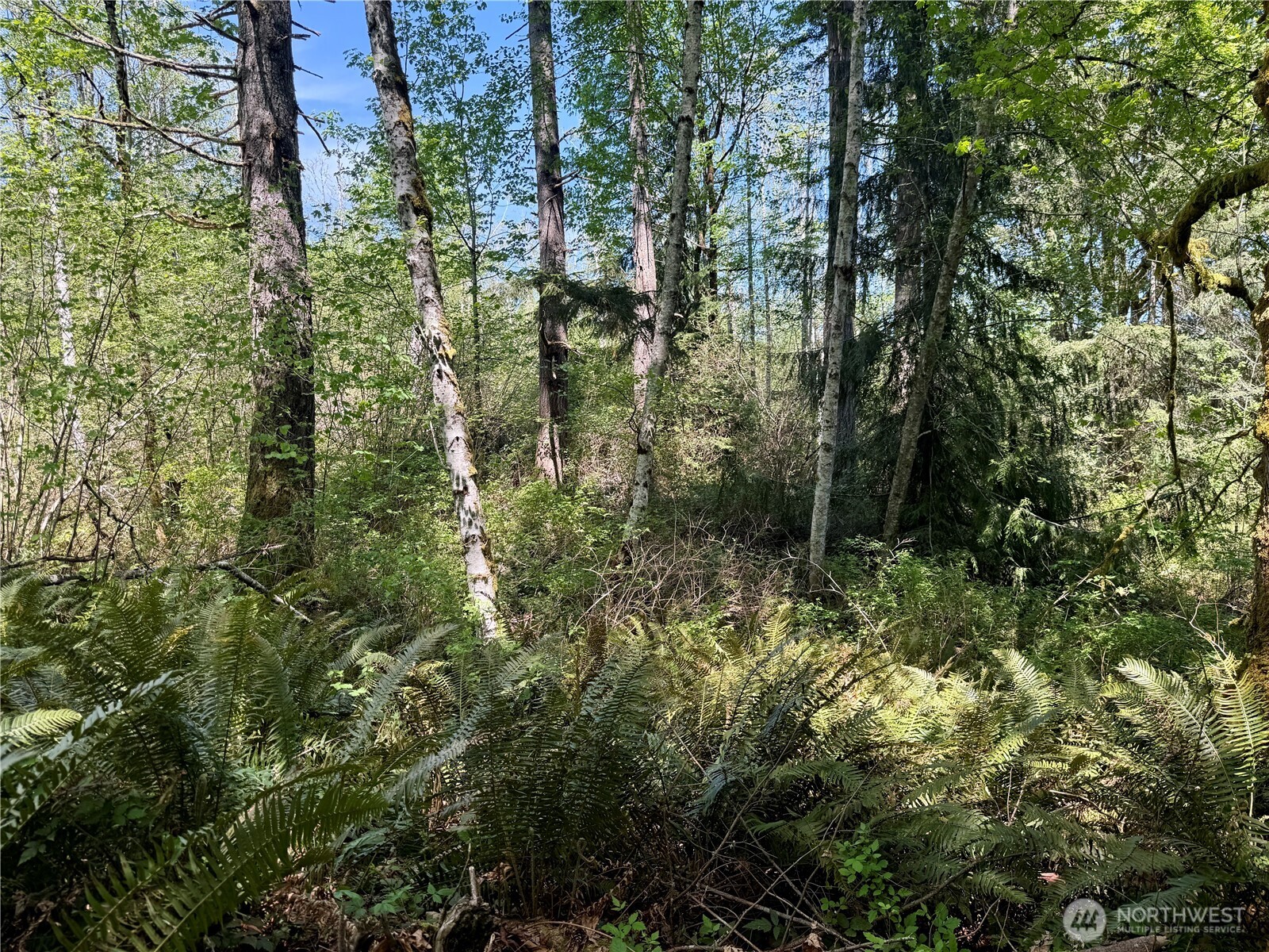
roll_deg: +1.1
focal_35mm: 24
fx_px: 880
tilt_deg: -0.9
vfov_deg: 56.8
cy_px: 476
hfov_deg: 71.6
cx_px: 634
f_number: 1.78
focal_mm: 6.76
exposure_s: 1/410
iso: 80
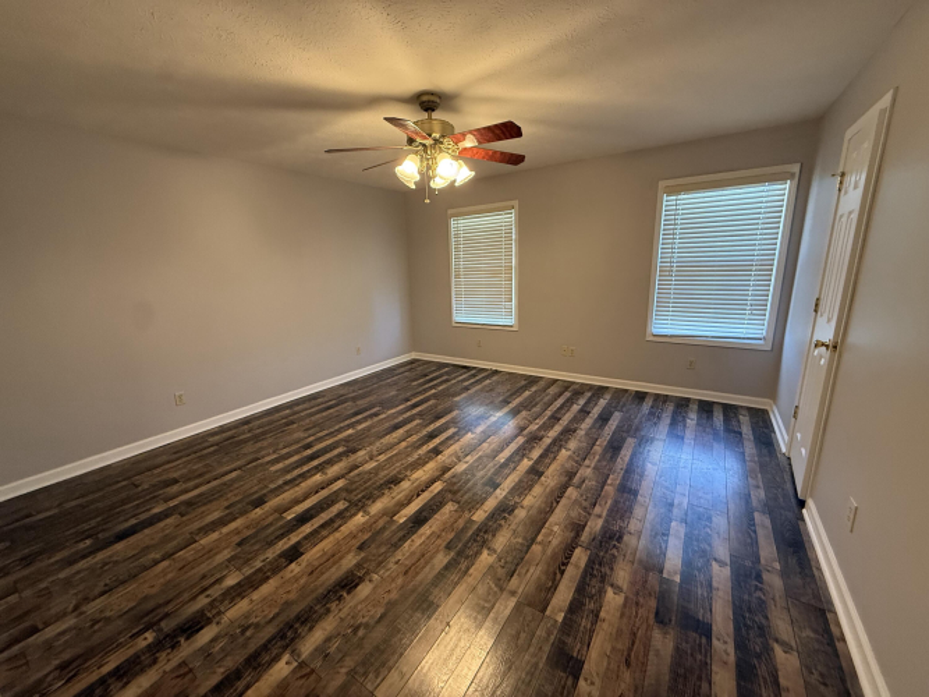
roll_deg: +2.1
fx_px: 376
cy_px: 348
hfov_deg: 102.1
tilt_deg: -13.5
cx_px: 464
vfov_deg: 85.7
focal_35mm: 14
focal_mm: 2.22
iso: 320
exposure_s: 1/60
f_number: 2.2
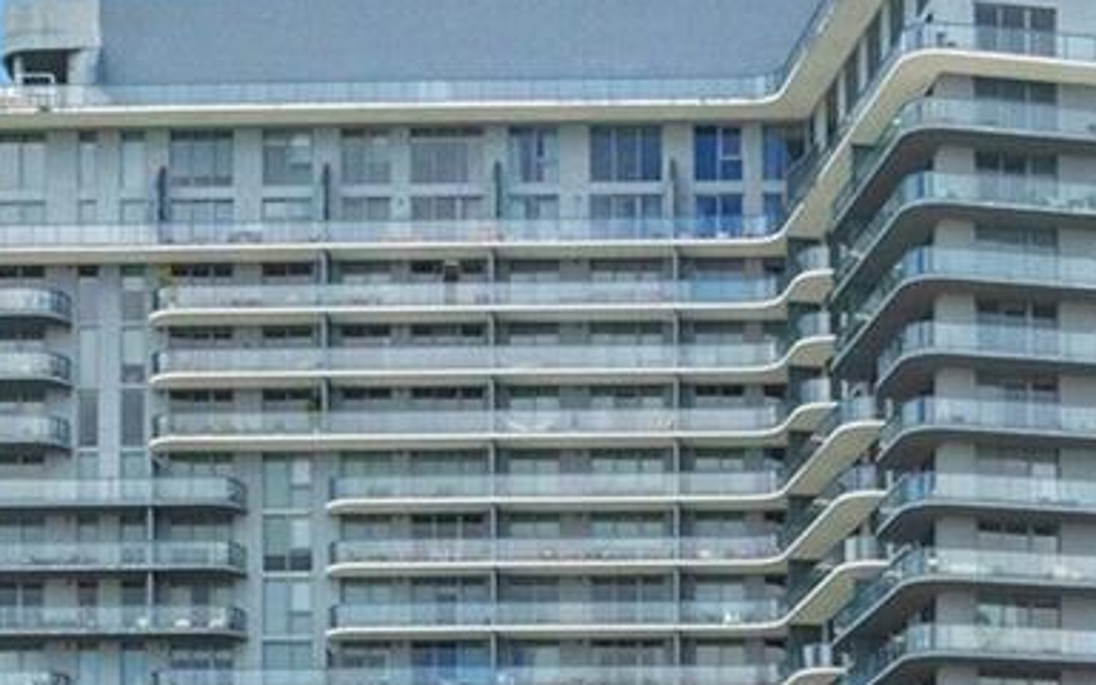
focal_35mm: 106
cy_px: 1334
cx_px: 742
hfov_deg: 19.6
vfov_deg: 11.3
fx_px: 3166
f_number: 2.8
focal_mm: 12.29
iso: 380
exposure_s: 1/2000
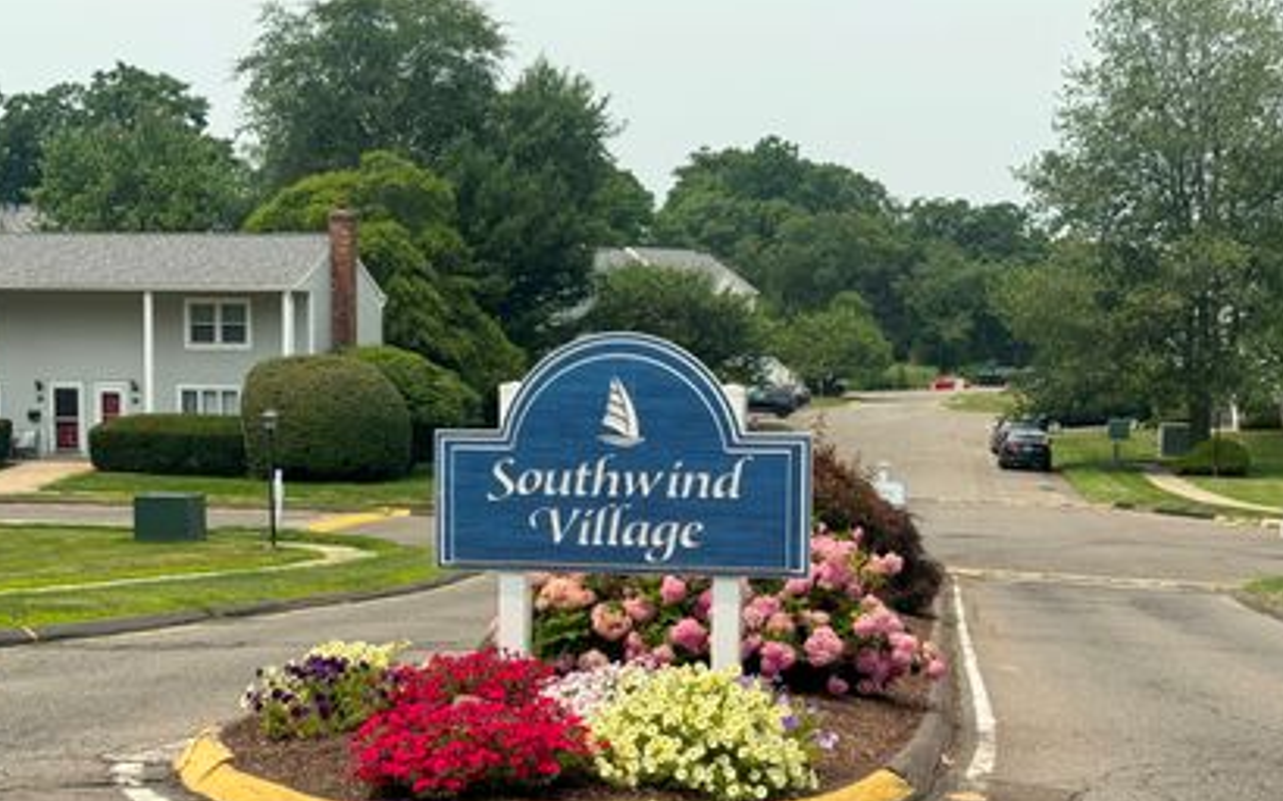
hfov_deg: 33.0
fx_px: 2167
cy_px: 577
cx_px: 591
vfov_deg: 20.8
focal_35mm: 62
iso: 64
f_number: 1.78
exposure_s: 1/3817
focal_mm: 6.76
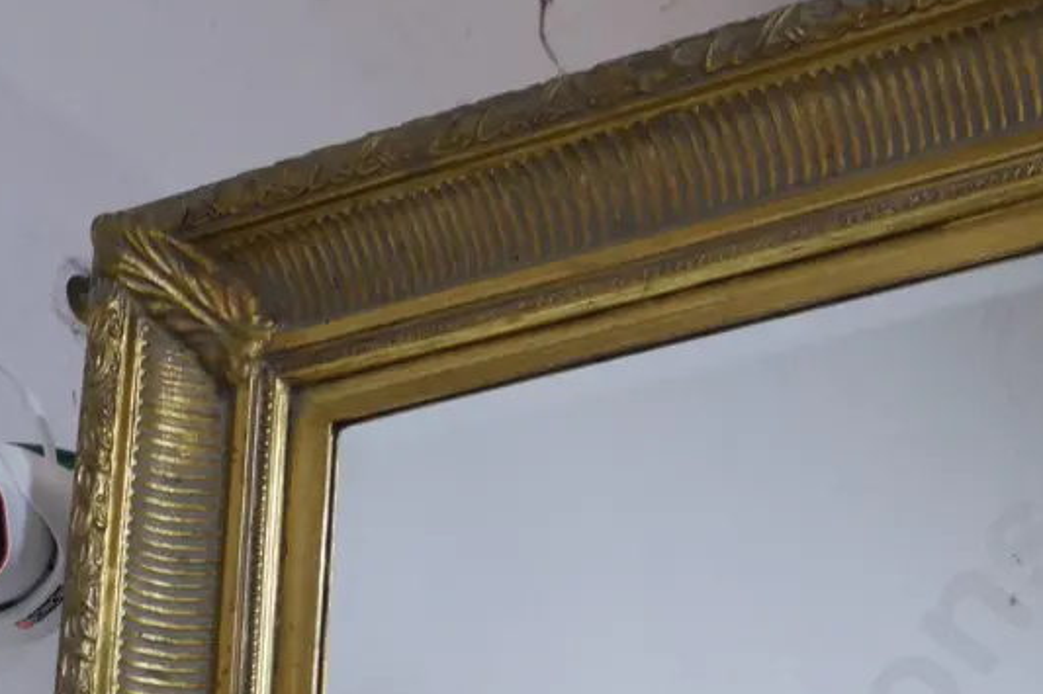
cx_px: 738
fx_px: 2433
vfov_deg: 15.4
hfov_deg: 24.0
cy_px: 934
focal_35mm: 84
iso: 1600
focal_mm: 21
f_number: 4.6
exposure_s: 1/60
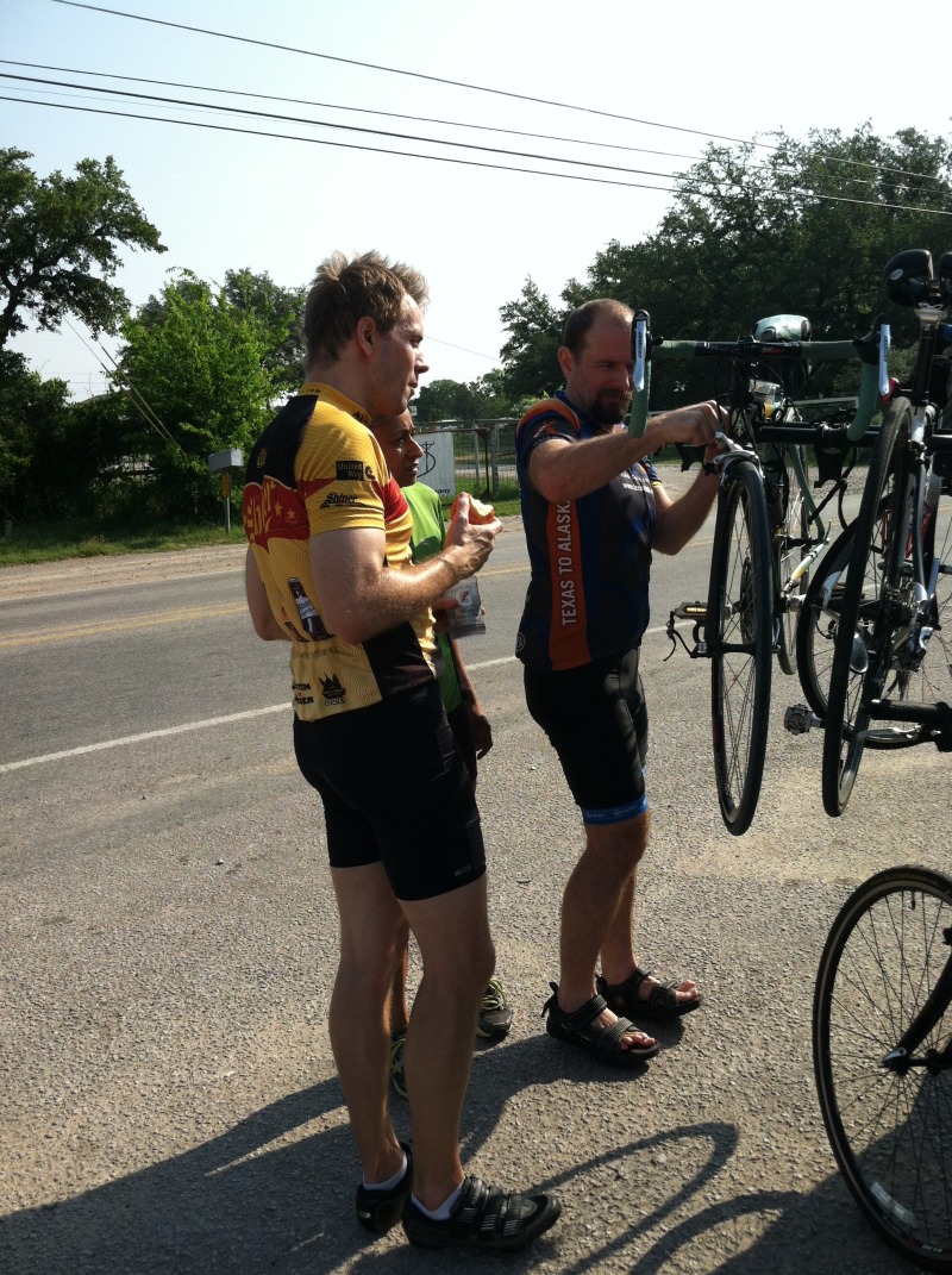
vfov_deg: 52.7
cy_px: 638
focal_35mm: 35
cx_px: 476
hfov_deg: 40.6
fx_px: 1287
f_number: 2.8
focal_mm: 3.85
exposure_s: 1/1016
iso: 80
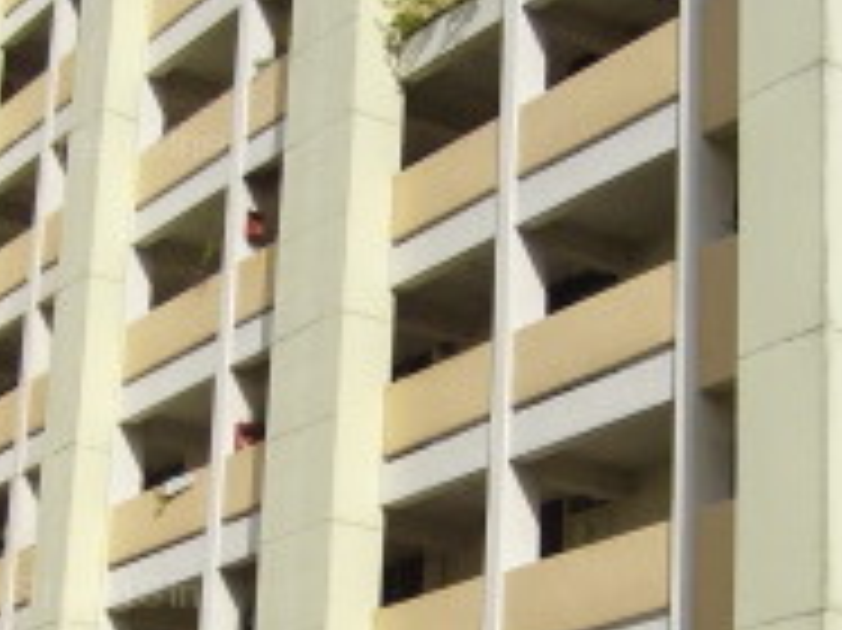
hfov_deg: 19.0
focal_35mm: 103
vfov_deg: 14.2
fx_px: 2504
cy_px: 598
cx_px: 302
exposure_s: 1/500
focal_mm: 5.8
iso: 80
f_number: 7.1
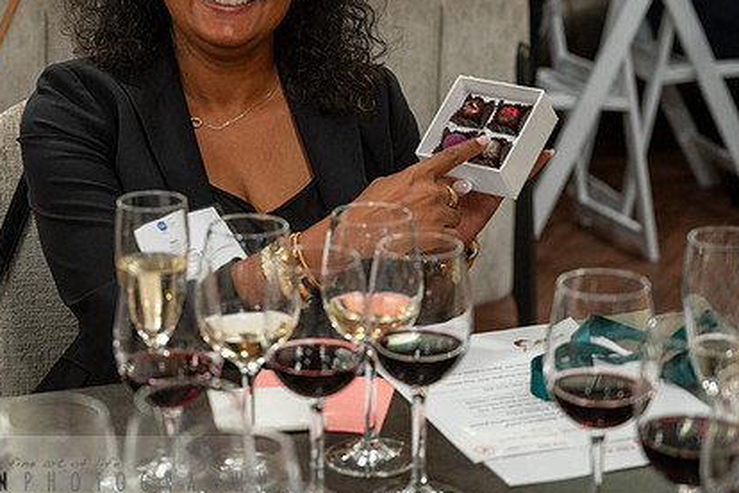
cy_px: 161
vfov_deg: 15.0
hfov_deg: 22.4
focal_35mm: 91
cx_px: 328
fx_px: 1868
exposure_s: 1/100
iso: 2000
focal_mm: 65
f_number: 4
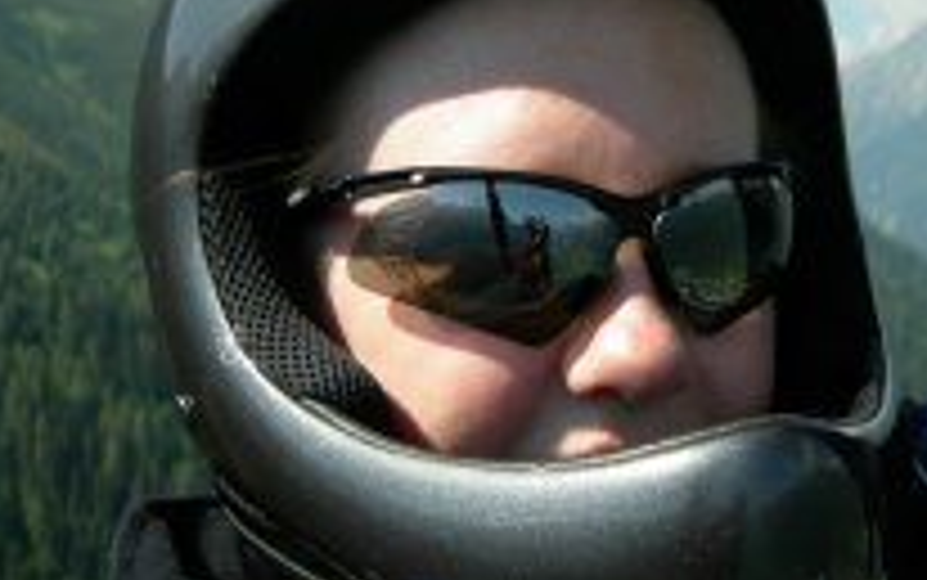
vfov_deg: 19.6
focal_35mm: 65
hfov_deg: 31.1
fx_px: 1643
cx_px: 670
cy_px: 43
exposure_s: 1/767
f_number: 3
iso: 64
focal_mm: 7.5
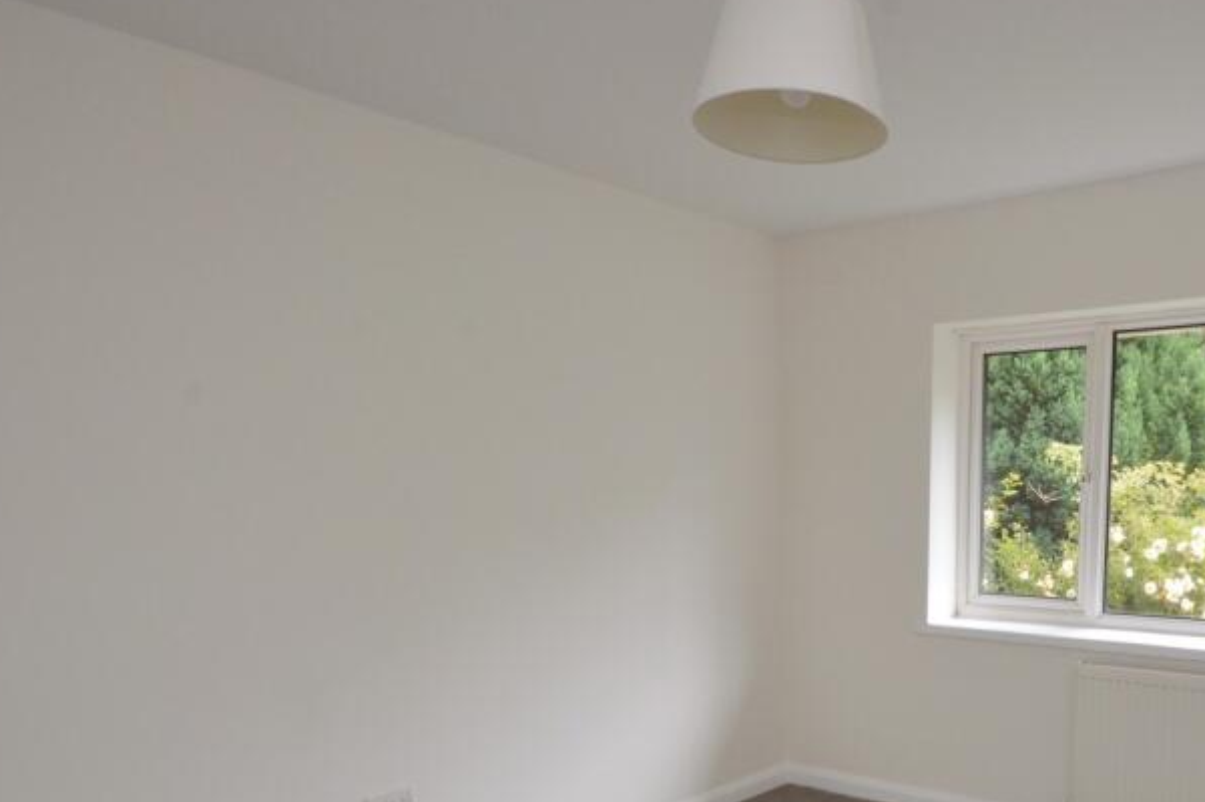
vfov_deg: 42.6
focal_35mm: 29
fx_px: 984
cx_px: 837
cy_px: 624
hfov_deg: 60.9
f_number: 13
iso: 800
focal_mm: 11.5
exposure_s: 1/30
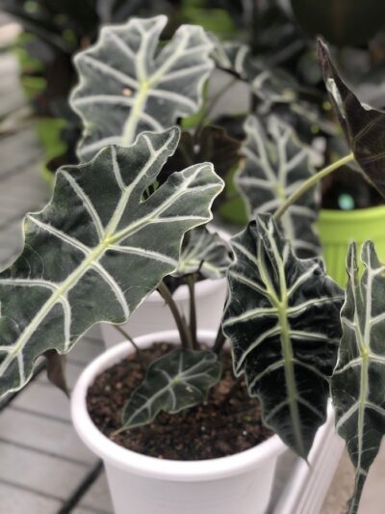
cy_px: 257
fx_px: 771
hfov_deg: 28.0
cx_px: 192
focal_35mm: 52
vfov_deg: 36.8
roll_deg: +1.5
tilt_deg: -25.0
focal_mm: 6
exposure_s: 1/60
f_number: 2.4
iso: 20
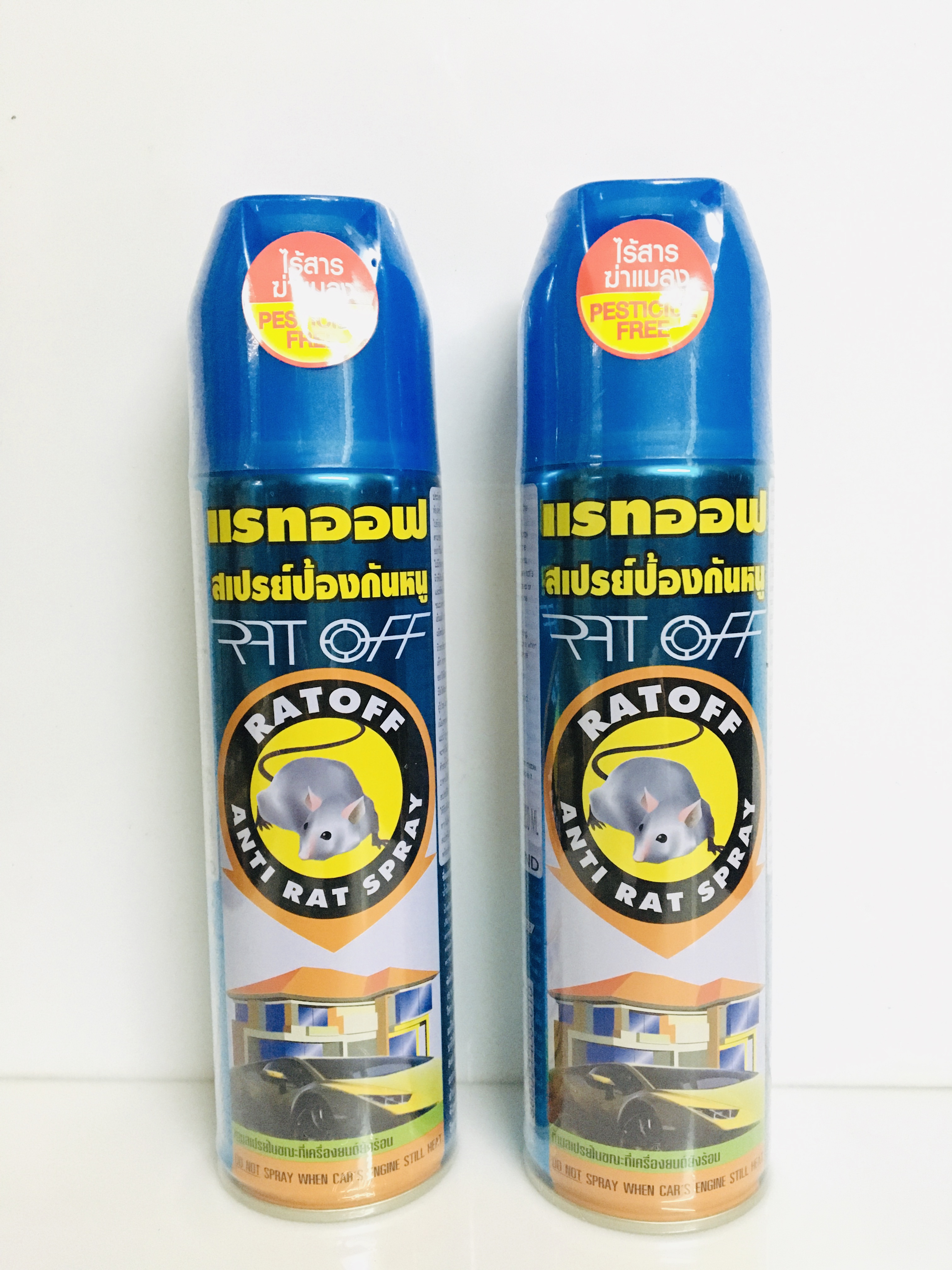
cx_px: 476
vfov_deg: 61.7
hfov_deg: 48.2
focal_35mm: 29
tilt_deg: -5.7
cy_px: 635
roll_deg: +0.3
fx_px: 1063
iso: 320
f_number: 2.2
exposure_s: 1/17
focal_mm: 4.15
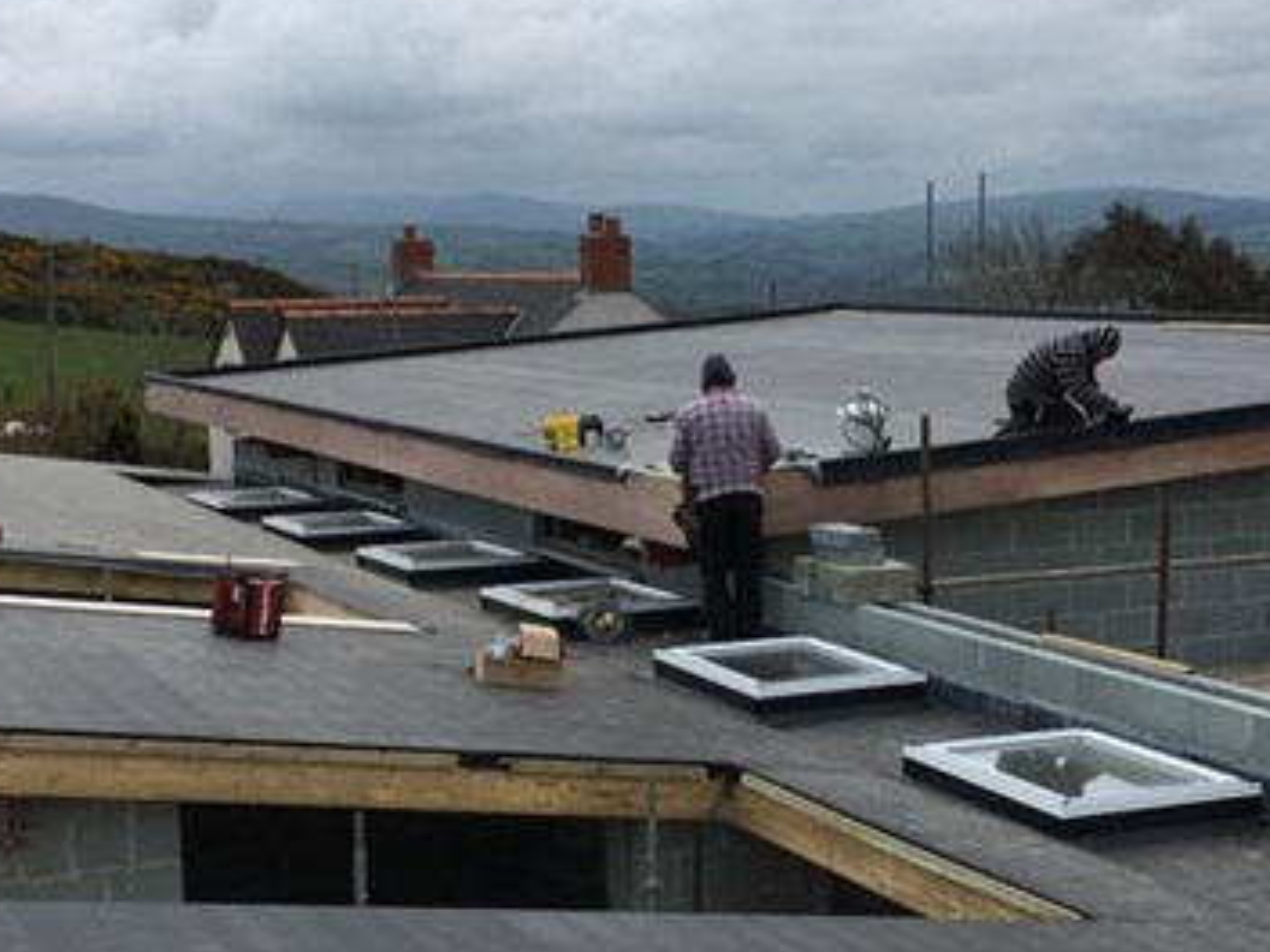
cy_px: 682
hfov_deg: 29.4
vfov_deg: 22.1
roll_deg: +0.5
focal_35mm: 66
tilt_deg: -9.0
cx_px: 693
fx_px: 2421
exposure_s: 1/1304
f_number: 2.2
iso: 25
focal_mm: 4.15
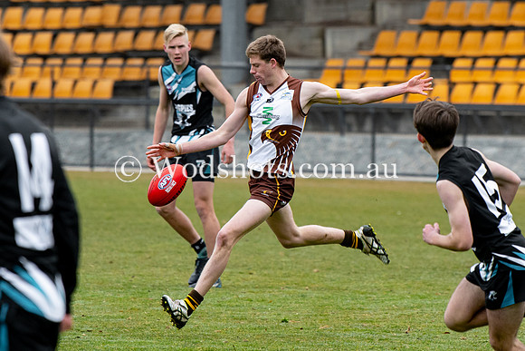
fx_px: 8273
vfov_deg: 2.4
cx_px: 262
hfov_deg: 3.6
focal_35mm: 567
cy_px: 116
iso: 500
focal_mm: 200
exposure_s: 1/800
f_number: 4
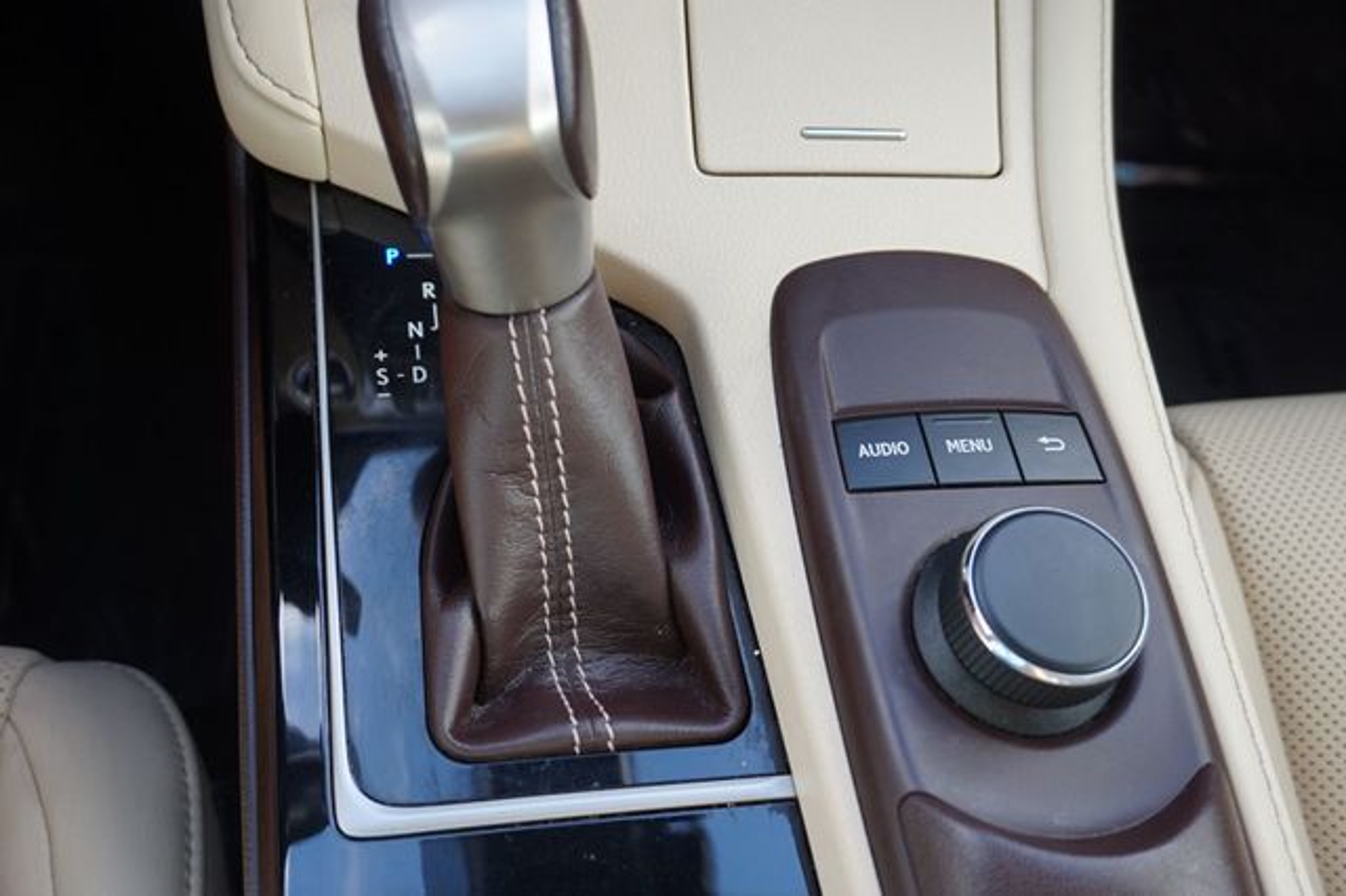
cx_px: 673
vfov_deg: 39.9
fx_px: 1233
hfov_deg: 57.2
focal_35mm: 33
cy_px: 448
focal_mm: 22
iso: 200
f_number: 4
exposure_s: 1/60
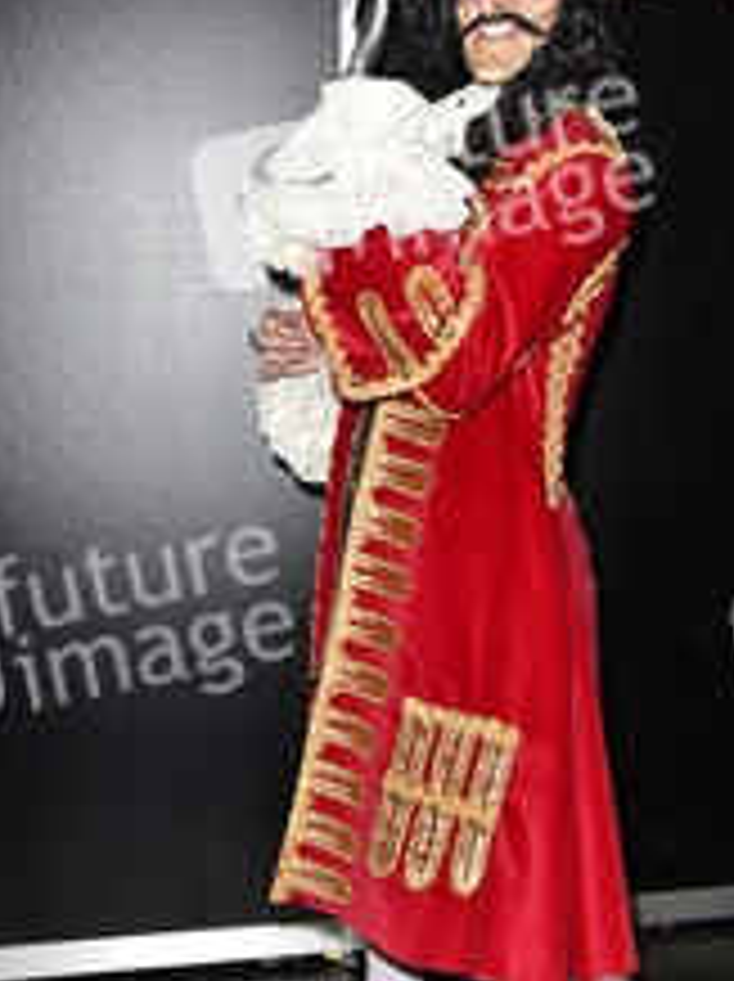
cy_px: 410
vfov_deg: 36.1
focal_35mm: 53
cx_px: 554
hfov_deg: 27.1
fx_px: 1501
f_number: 4.5
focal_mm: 30
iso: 400
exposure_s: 1/60
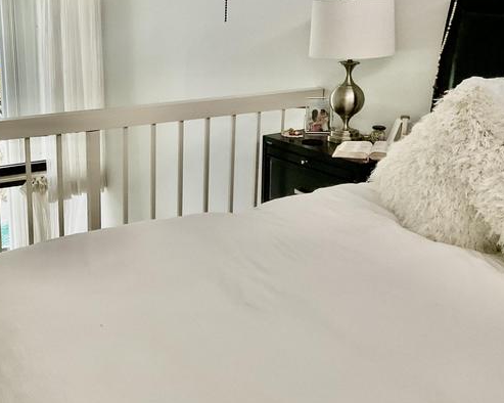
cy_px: 152
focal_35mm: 49
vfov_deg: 30.7
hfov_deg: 36.9
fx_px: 731
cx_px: 111
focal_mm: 3
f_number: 1.8
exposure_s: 1/60
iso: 80
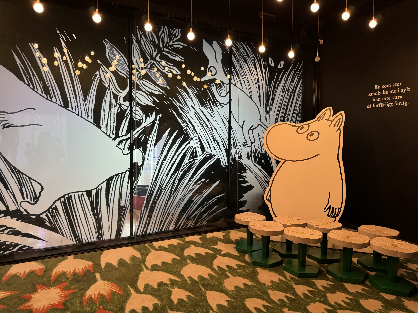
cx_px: 209
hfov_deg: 71.6
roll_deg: +0.1
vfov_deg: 56.8
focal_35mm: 24
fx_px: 290
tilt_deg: -2.7
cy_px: 156
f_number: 1.78
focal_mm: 6.76
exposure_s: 1/50
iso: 250
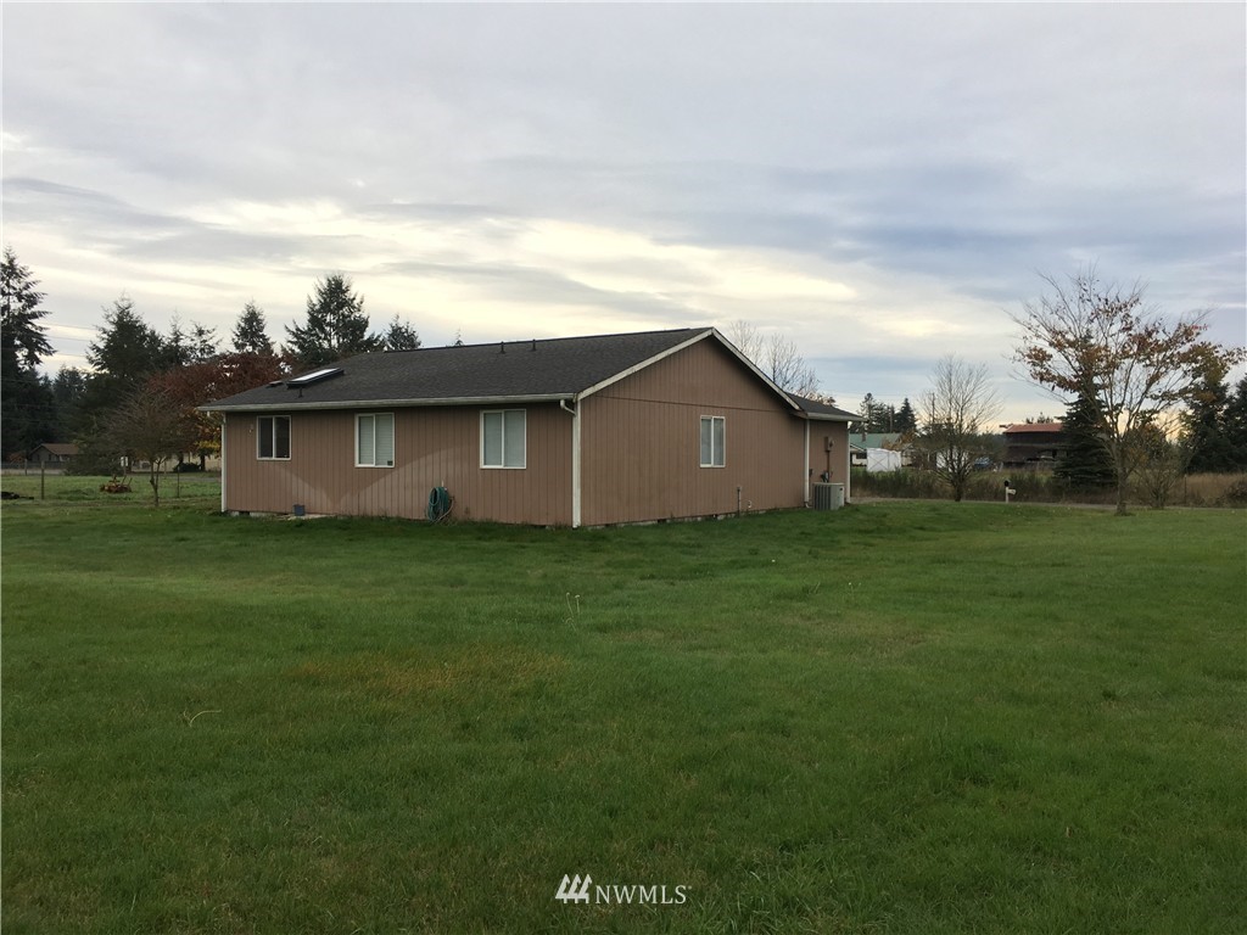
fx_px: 1045
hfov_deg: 61.7
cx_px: 624
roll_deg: +0.0
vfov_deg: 48.2
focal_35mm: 29
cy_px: 468
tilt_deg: +0.3
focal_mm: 4.15
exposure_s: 1/216
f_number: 2.2
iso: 25
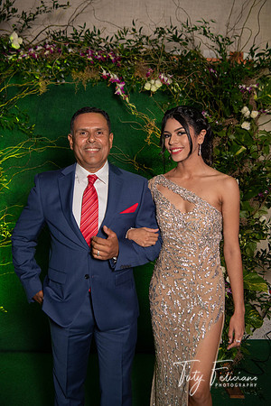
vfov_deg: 44.5
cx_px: 136
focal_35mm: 44
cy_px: 203
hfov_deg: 30.5
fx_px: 497
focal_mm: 44
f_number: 4.5
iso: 800
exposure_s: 1/50
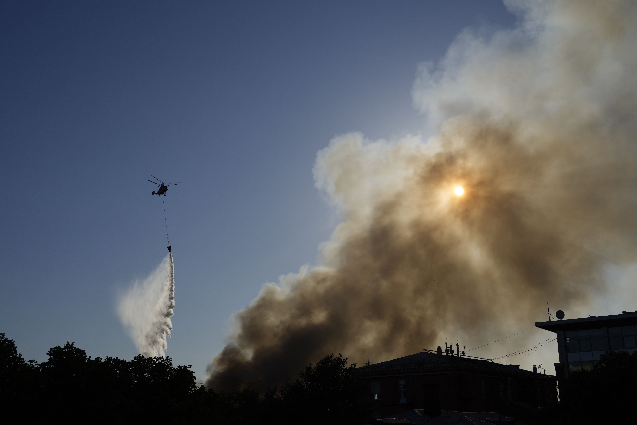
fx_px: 725
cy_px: 212
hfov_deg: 47.4
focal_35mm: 41
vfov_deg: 32.6
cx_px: 318
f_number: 9
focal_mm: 41
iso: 100
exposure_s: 1/1250
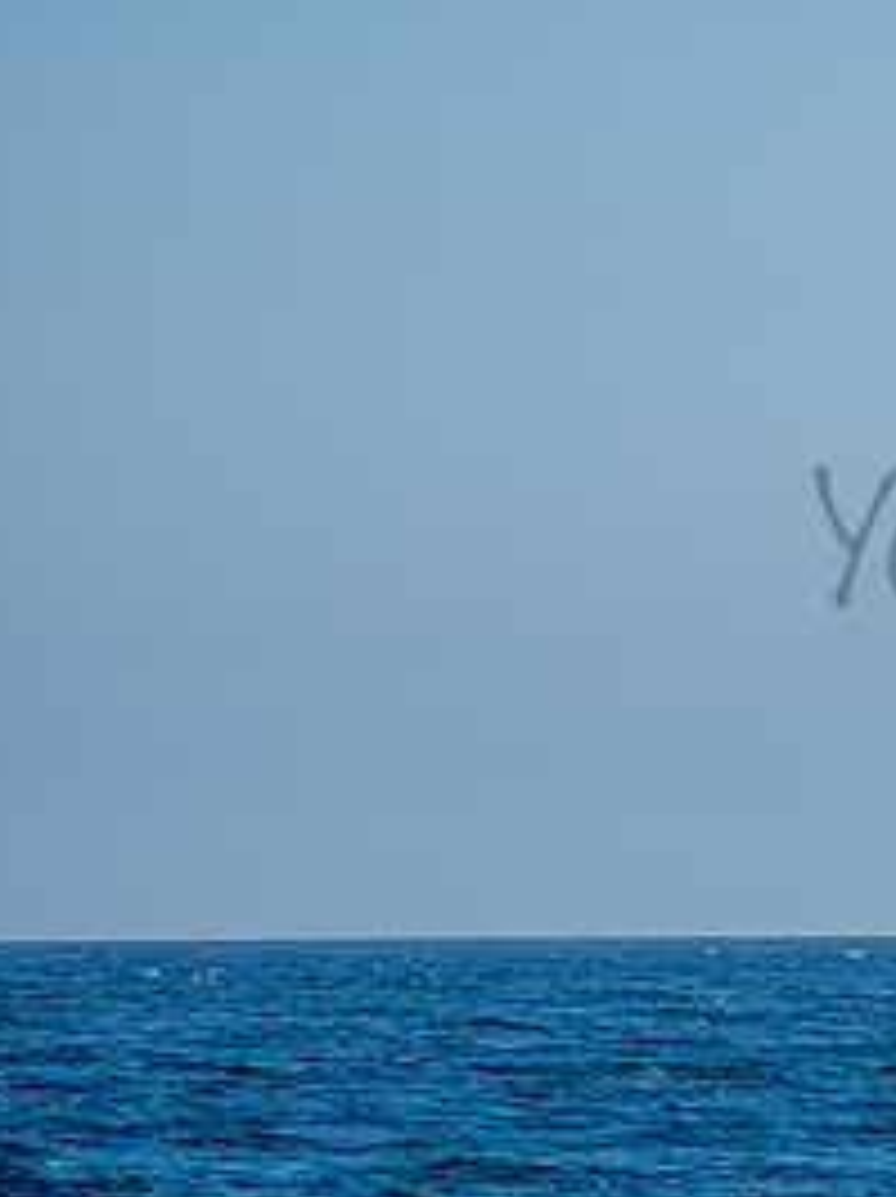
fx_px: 14518
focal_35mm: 420
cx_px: 1279
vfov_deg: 4.7
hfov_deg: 3.5
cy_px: 497
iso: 31
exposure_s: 1/1250
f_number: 5.6
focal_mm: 200
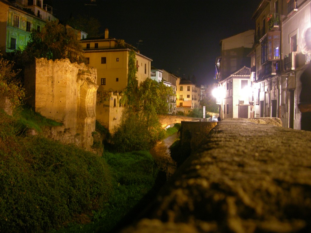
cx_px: 156
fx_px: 314
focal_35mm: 35
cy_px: 116
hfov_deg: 52.6
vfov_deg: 40.7
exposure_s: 2
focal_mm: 8.9
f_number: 2.8
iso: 200
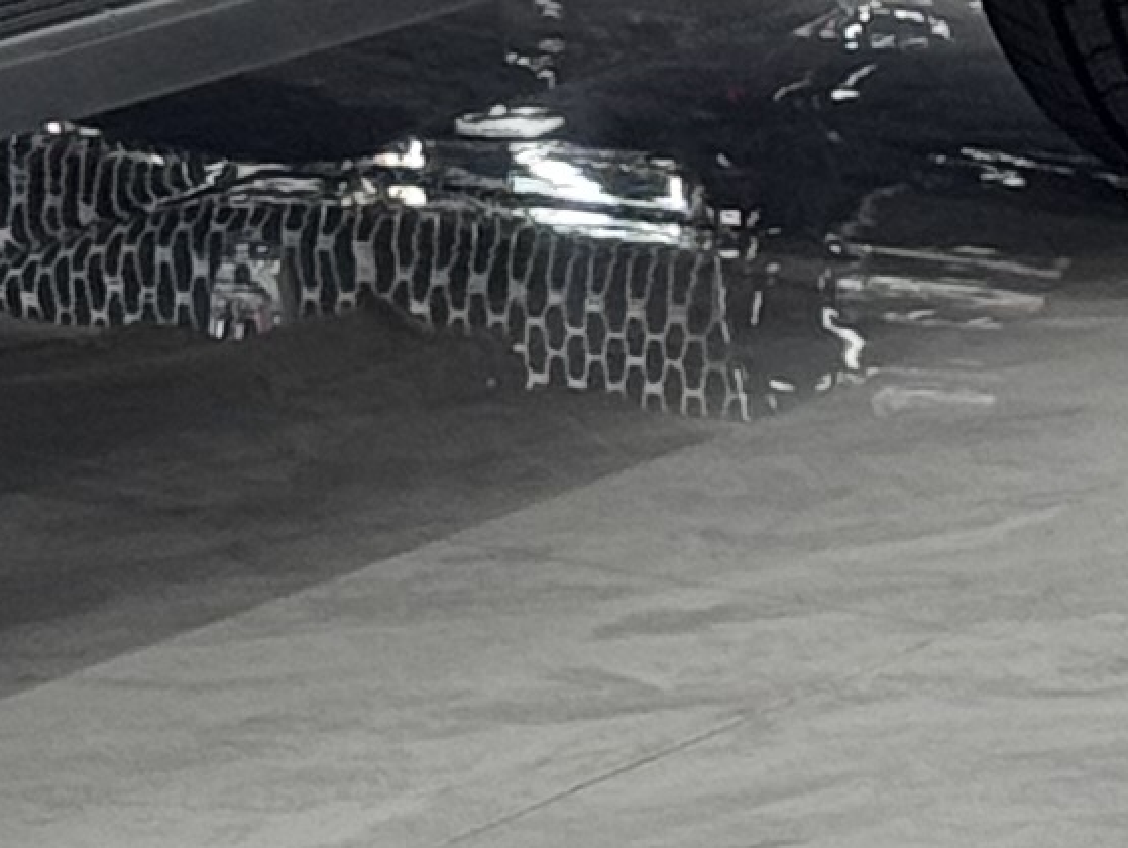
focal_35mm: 346
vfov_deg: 4.2
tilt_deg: -3.3
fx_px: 11282
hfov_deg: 5.5
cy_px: -1534
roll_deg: -0.5
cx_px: -1661
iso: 80
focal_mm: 6.76
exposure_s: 1/102
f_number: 1.78
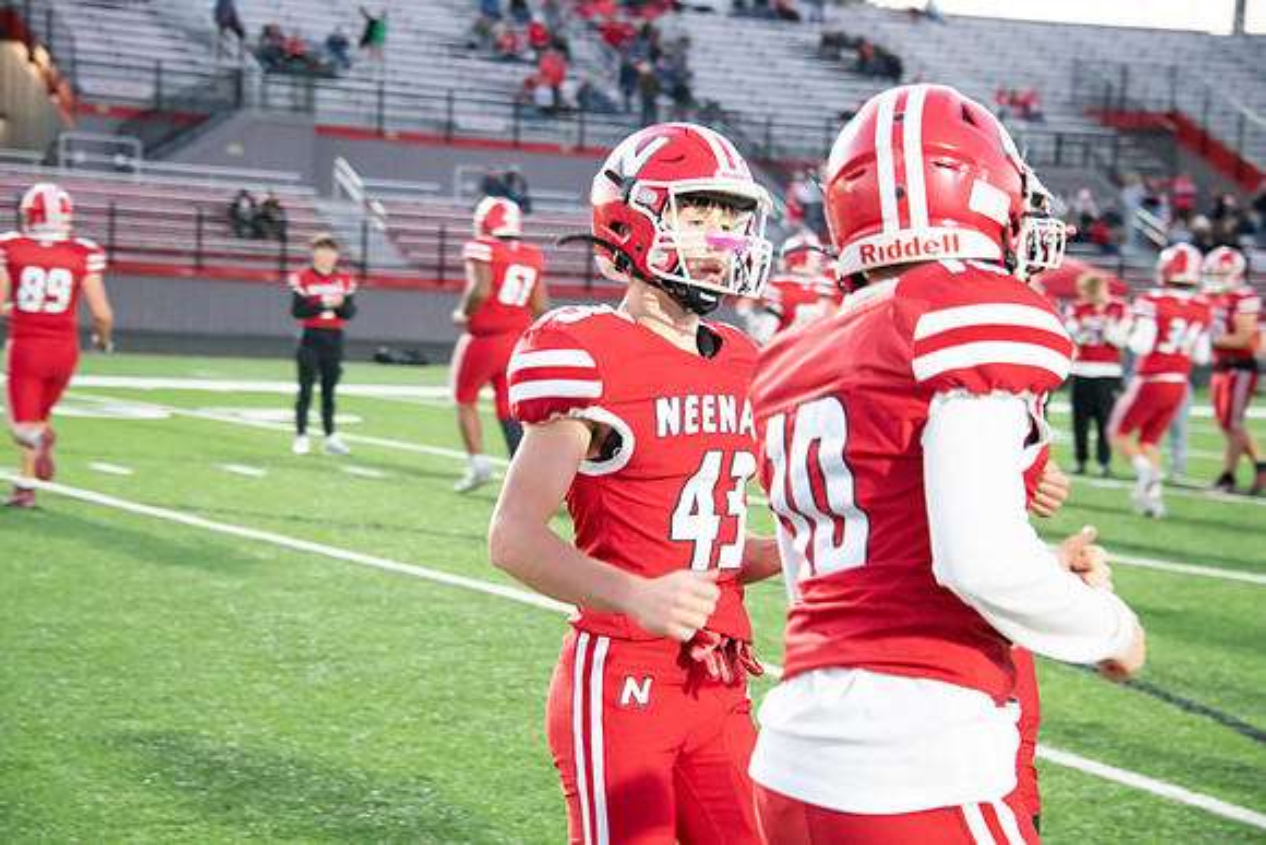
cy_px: 422
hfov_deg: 22.6
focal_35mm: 90
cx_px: 633
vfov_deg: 15.2
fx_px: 3166
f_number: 5.6
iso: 8000
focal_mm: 90
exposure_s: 1/320
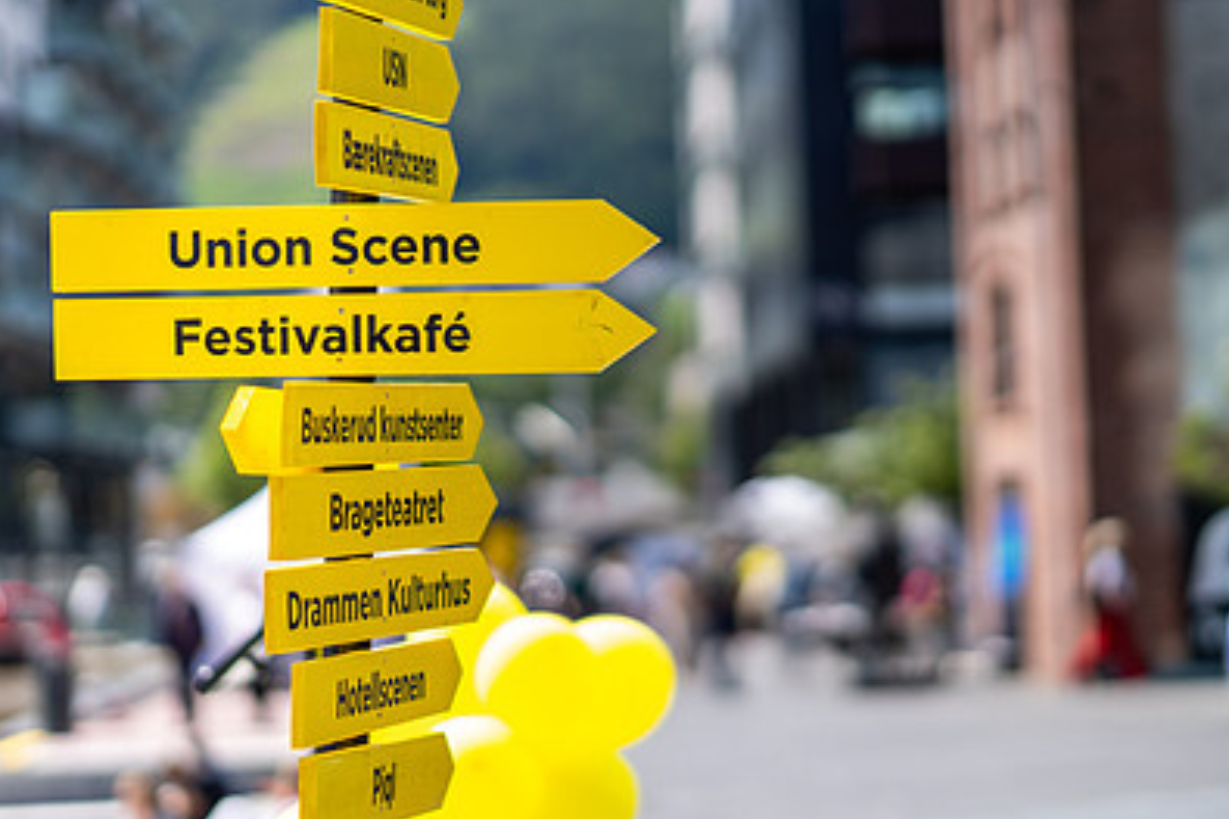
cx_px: 722
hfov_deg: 16.4
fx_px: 4265
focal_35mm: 125
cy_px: 406
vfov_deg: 11.0
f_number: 1.4
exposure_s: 1/3200
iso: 50
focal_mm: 85
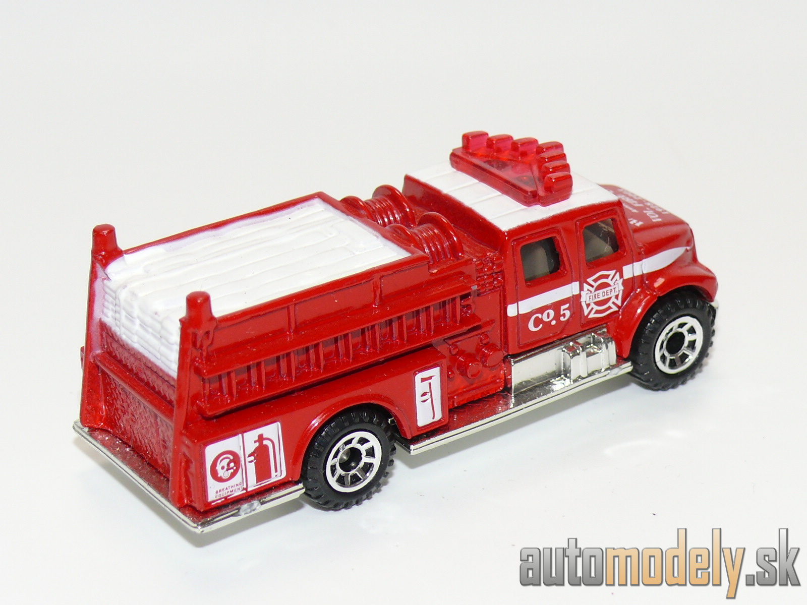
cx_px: 404
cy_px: 302
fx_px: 2401
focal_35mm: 103
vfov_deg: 14.4
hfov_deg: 19.1
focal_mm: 13.5
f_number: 4
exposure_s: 1/30
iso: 100
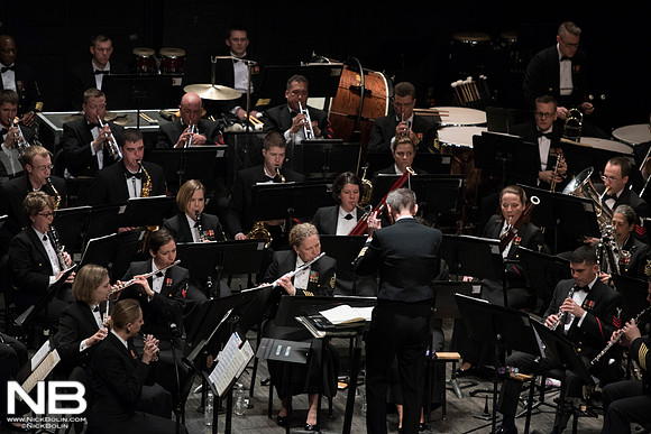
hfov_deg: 9.4
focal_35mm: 220
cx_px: 326
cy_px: 217
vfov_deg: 6.2
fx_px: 3979
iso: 4000
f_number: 5.6
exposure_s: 1/500
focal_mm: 220
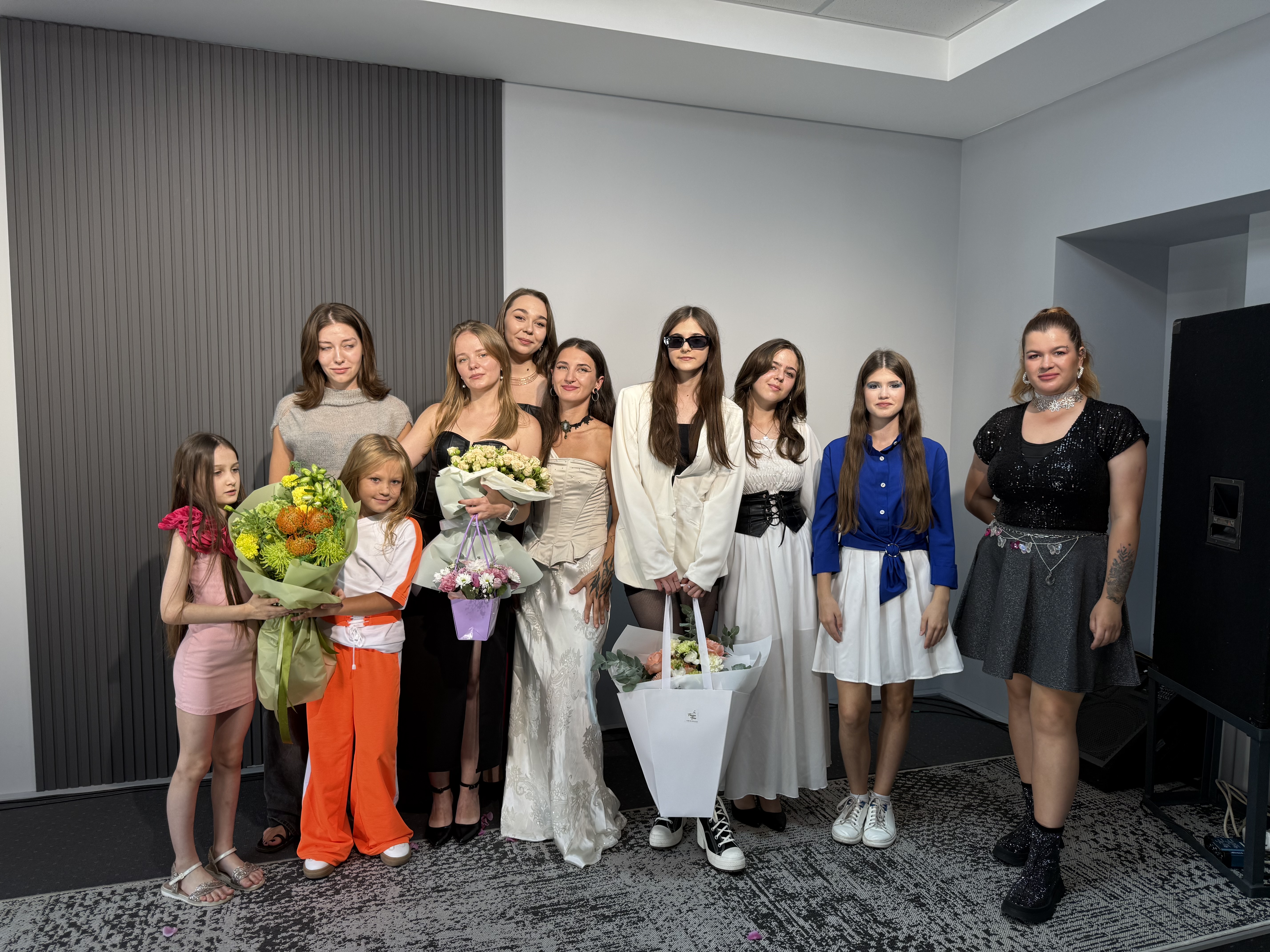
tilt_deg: -5.1
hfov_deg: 71.6
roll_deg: -0.6
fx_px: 881
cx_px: 635
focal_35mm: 24
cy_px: 476
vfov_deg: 56.8
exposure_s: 1/100
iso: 64
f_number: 1.78
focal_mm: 6.76
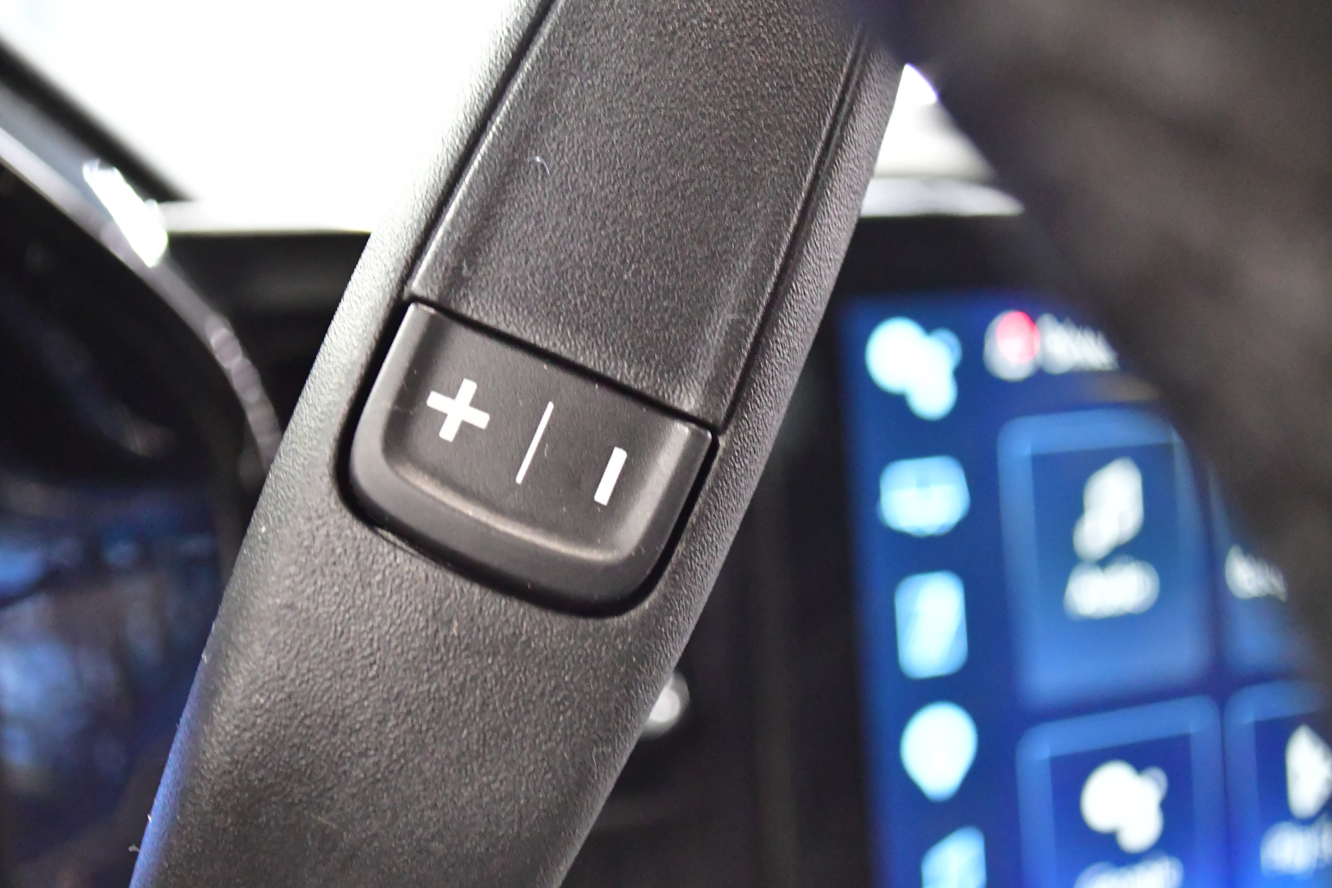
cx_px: 666
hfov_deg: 35.1
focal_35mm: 57
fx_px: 2109
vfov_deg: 23.8
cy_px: 444
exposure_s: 1/40
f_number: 5
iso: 9000
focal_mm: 38
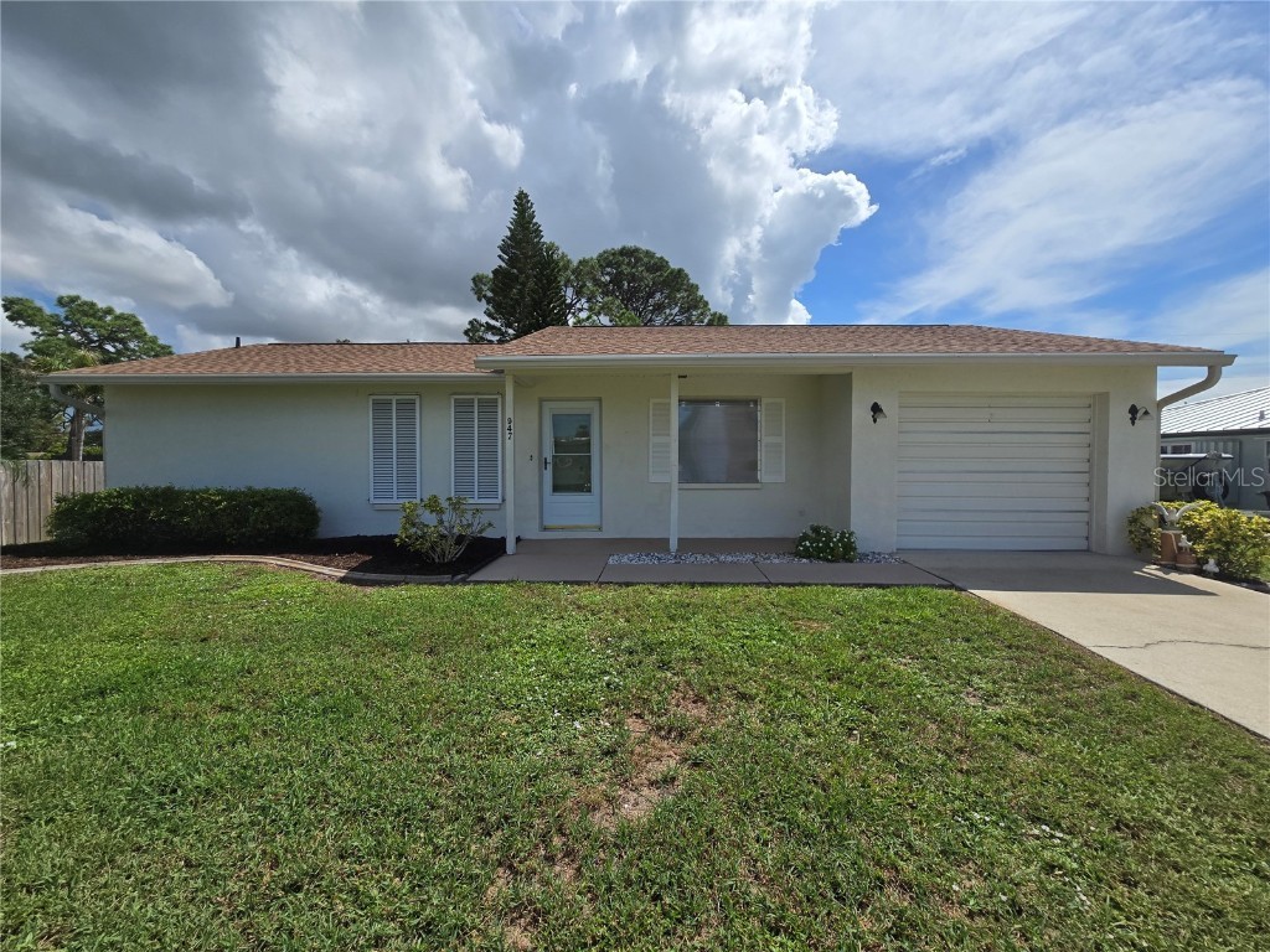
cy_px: 476
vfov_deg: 89.9
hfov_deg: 106.2
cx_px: 635
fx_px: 477
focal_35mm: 13
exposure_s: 1/4098
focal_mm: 2.2
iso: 50
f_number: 2.2
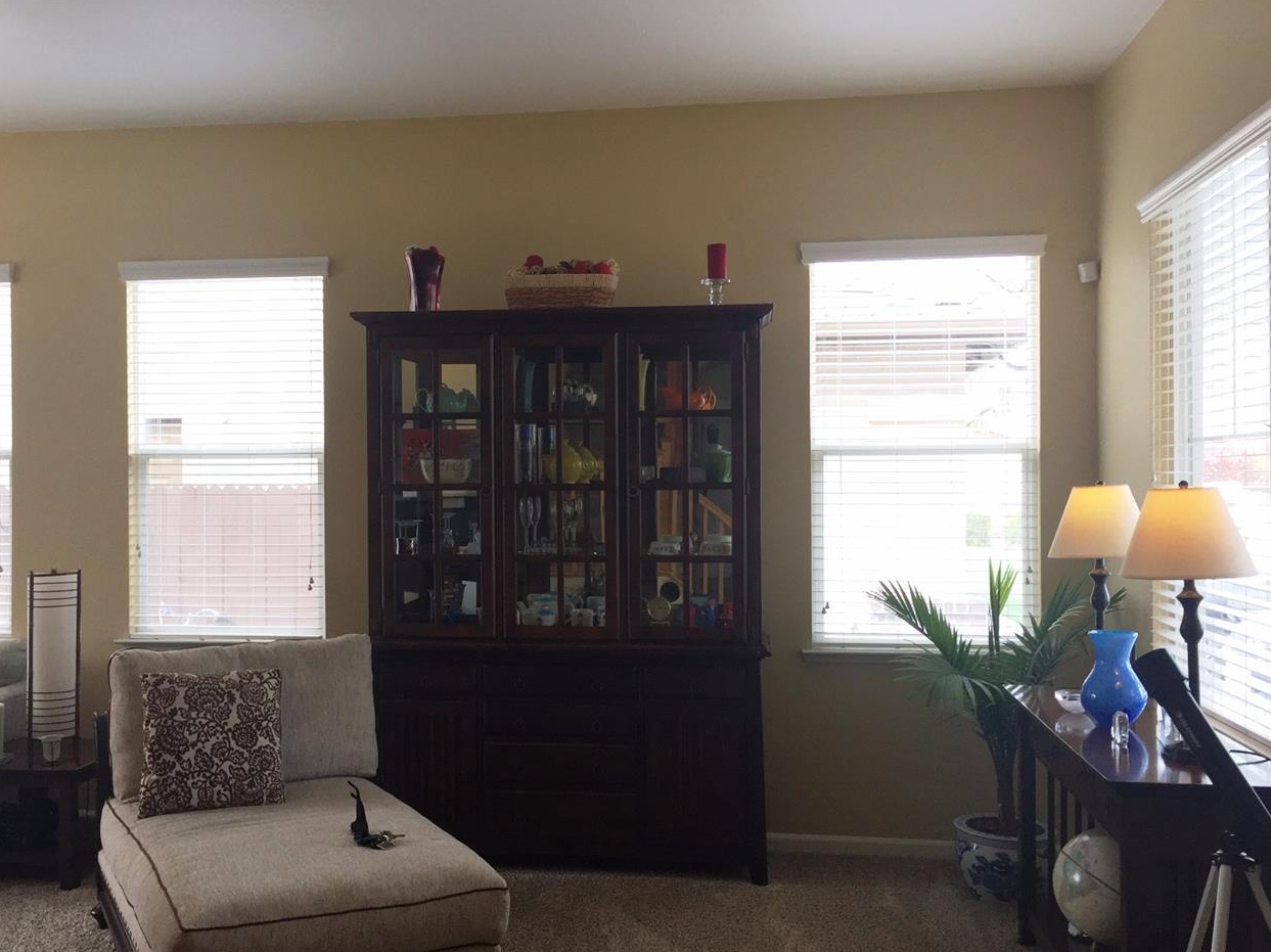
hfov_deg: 52.6
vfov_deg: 40.6
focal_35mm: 35
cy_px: 505
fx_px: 1284
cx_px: 573
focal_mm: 4.15
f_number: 2.2
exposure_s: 1/120
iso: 50
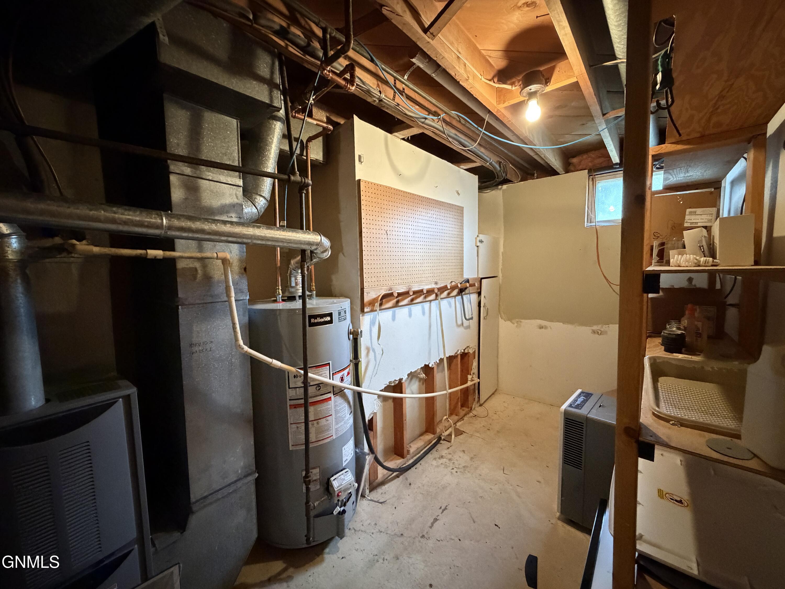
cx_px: 392
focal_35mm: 14
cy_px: 294
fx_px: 317
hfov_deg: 102.1
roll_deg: +1.9
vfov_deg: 85.7
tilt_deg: -5.2
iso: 1250
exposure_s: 1/60
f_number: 2.2
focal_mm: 2.22
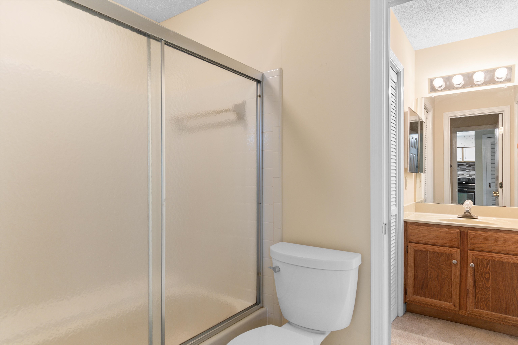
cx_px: 259
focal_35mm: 21
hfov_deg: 81.2
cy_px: 172
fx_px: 302
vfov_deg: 59.5
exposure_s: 1/2
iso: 100
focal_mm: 14
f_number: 5
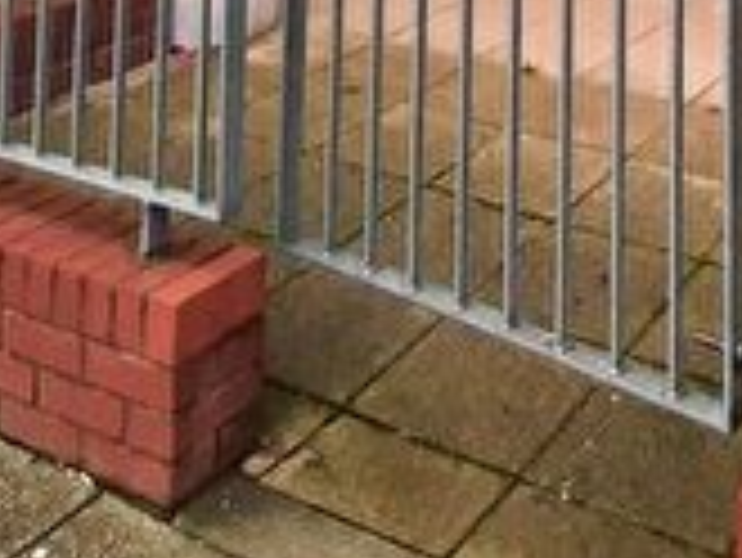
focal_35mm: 55
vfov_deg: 20.2
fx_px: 1180
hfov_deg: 33.0
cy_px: -407
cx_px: 675
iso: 125
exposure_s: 1/50
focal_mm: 1.42
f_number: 2.2
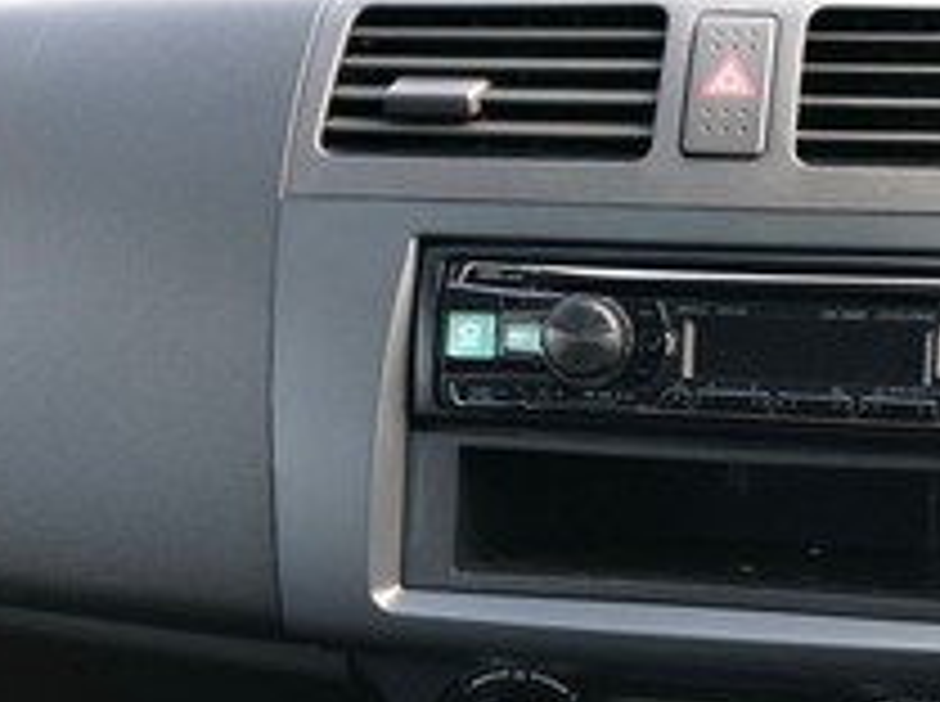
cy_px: 400
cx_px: 724
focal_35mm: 47
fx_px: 1274
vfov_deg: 30.7
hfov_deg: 39.2
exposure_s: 1/30
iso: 25
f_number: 1.8
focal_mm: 4
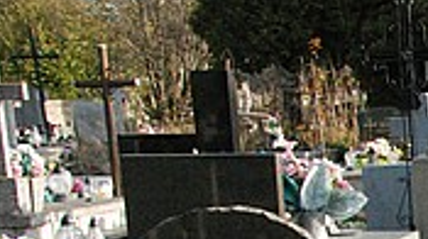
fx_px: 1371
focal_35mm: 121
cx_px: 773
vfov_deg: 9.6
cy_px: 398
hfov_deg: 15.3
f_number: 11
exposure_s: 1/500
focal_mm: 21
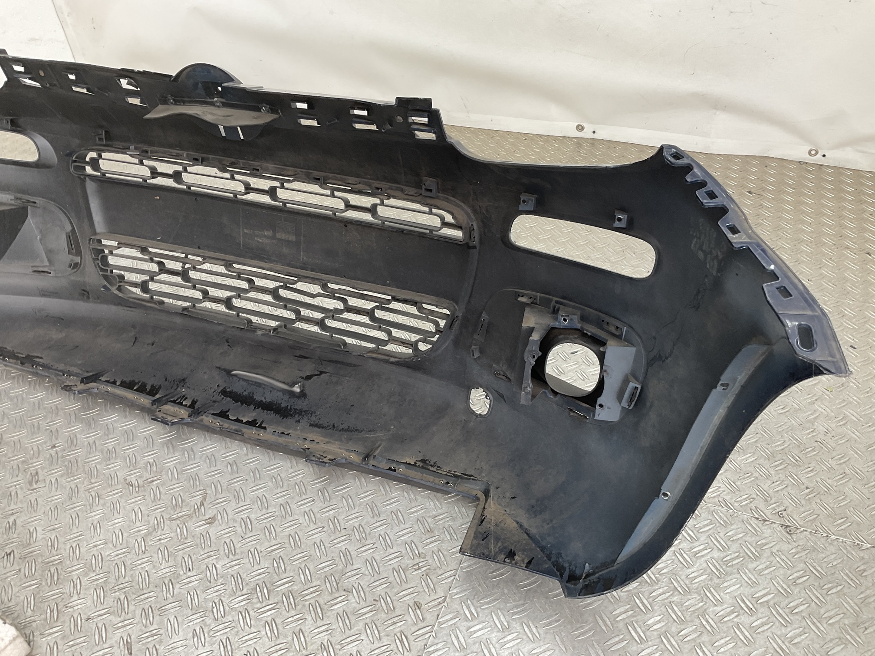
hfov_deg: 61.7
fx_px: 733
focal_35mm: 29
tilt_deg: -37.9
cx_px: 438
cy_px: 328
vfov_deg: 48.2
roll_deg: +3.7
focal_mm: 3
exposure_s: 1/100
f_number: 1.8
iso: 32
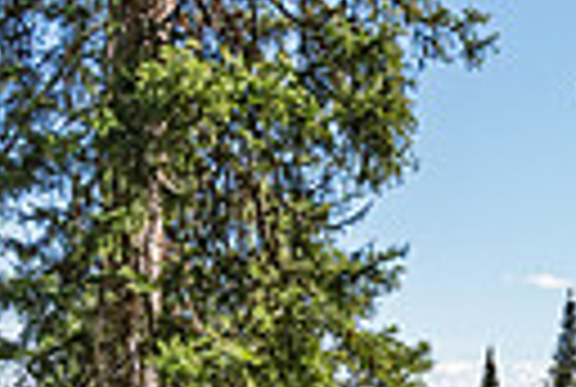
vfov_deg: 11.7
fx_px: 1764
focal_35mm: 110
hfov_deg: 16.9
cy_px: 655
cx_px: 850
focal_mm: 24
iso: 400
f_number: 13
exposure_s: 1/200
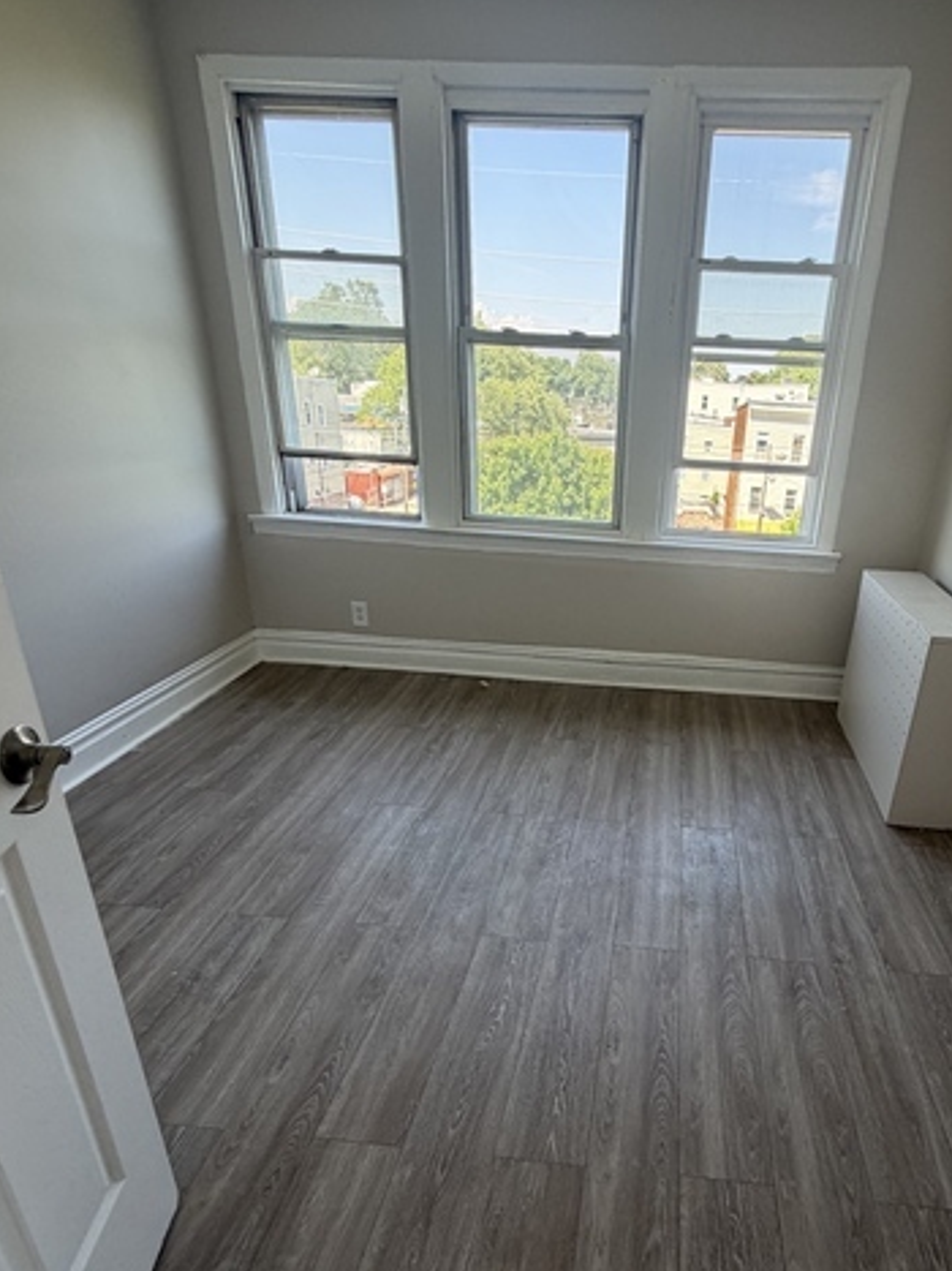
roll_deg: -1.6
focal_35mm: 20
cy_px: 709
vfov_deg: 81.4
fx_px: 734
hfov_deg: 64.7
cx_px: 612
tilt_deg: -23.2
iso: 64
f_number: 2.2
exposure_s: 1/121
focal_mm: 2.22
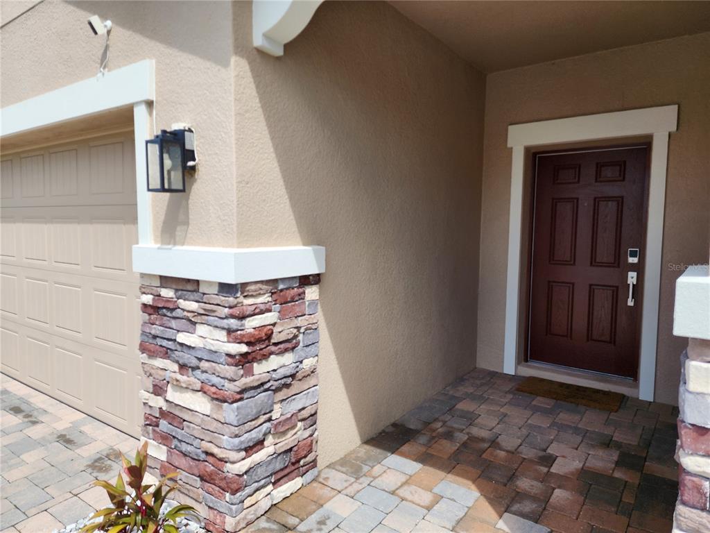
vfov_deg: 58.9
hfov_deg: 73.9
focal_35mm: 23
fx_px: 472
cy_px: 266
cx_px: 355
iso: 12
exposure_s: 1/859
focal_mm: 6.4
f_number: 1.8
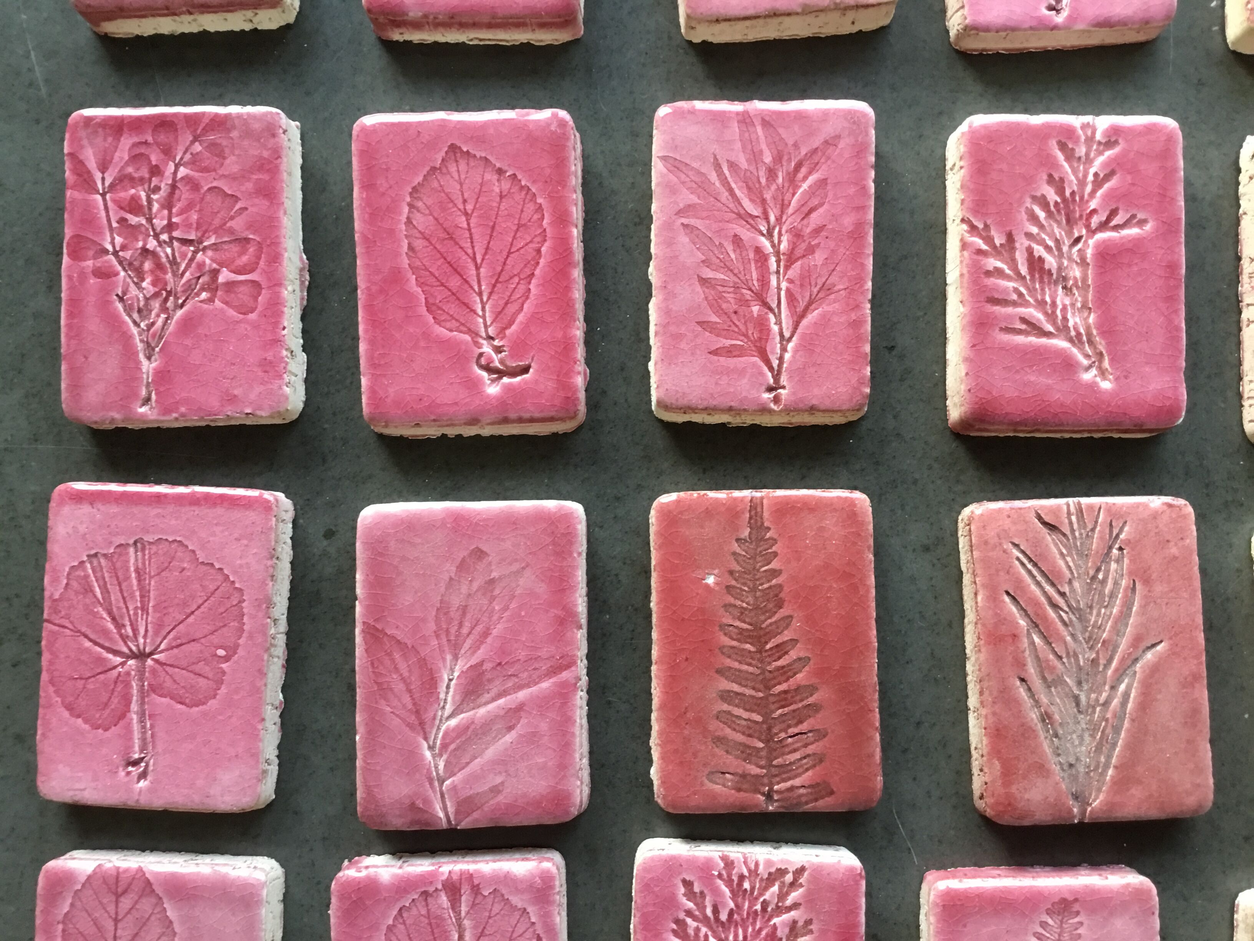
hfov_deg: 58.4
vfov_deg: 45.4
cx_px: 627
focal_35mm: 31
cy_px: 470
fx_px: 1123
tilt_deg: -87.3
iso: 125
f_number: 2.4
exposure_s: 1/33
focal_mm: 3.3
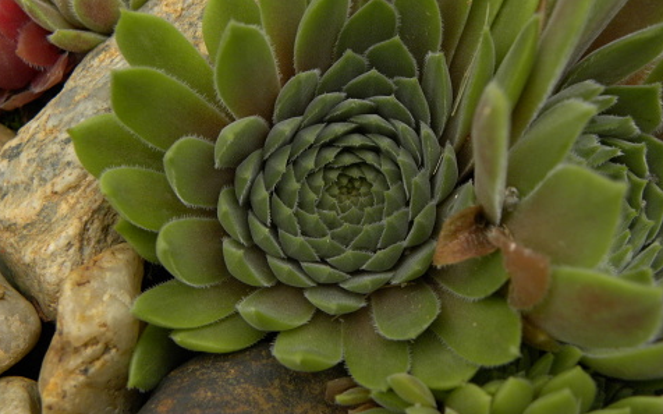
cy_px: 192
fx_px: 1120
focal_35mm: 62
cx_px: 330
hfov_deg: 33.0
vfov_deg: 20.9
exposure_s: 1/320
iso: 200
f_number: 4
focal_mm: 10.3
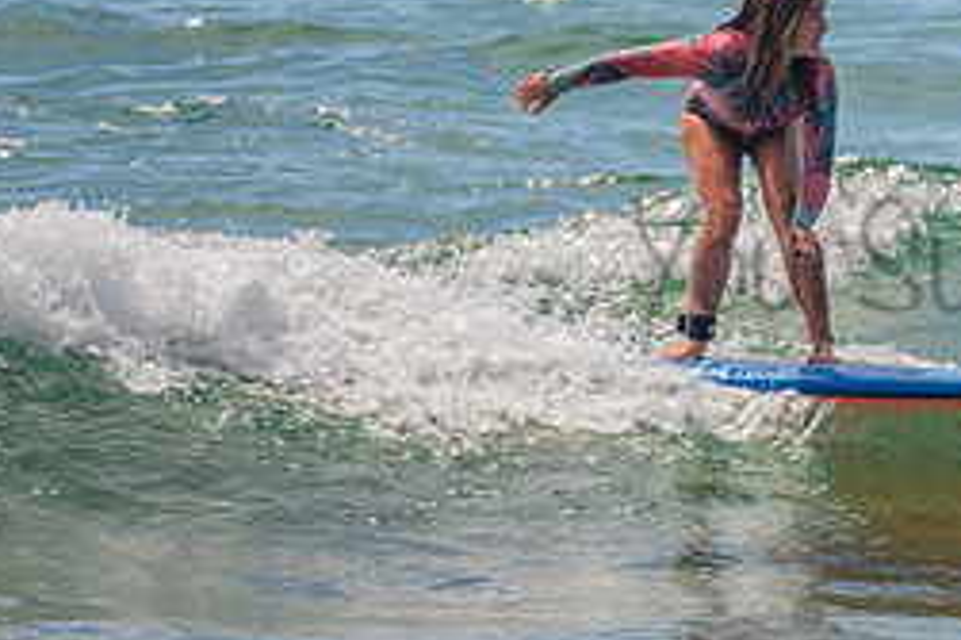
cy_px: 298
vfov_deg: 1.0
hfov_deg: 1.5
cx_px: 774
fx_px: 37853
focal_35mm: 1419
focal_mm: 500
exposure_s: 1/320
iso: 90
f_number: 5.6
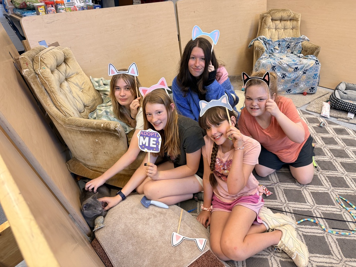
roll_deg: +0.0
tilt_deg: -33.7
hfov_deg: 71.6
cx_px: 178
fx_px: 247
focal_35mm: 24
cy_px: 134
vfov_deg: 56.8
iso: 200
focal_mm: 6.76
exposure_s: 1/120
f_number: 1.78
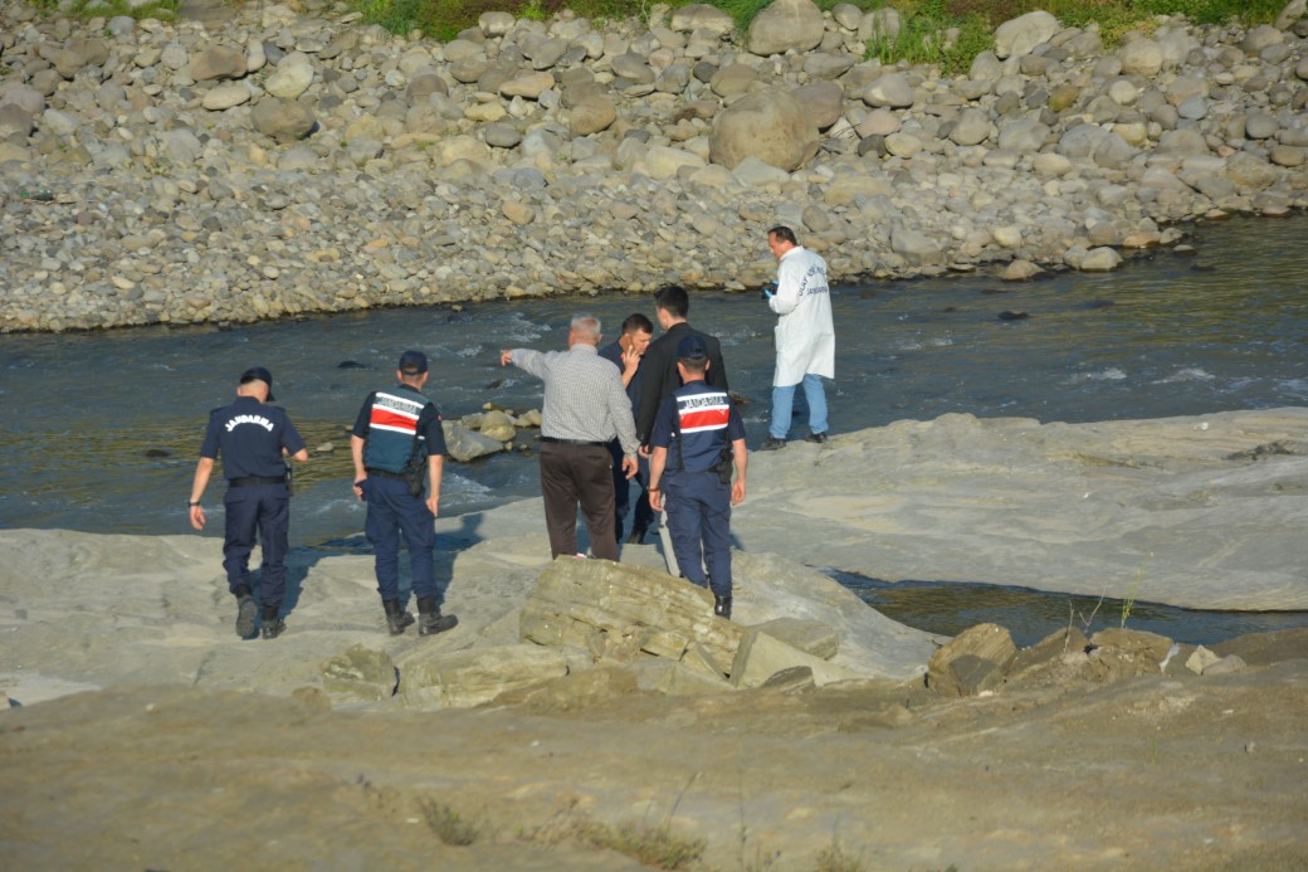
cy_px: 436
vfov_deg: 8.7
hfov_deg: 13.0
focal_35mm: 158
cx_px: 654
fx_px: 5721
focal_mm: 105
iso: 200
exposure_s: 1/640
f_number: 5.6
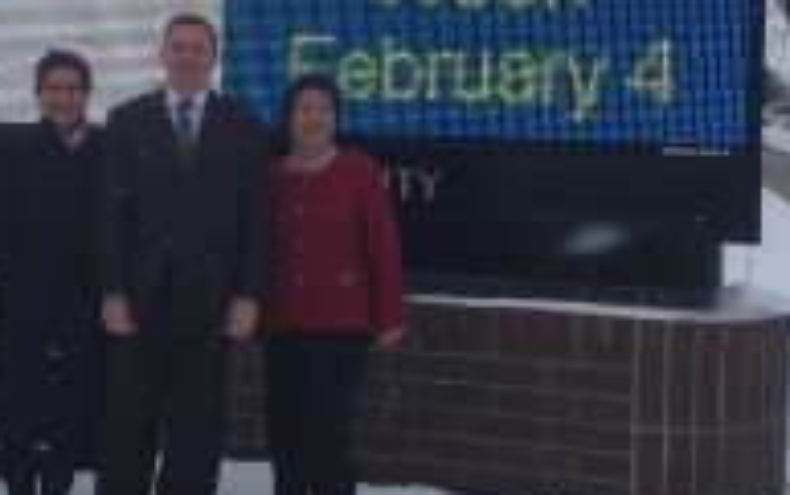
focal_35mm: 70
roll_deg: -0.1
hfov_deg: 29.0
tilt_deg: -1.4
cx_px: 221
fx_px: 1508
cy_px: 110
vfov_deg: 18.5
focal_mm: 4.15
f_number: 2.2
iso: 32
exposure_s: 1/807
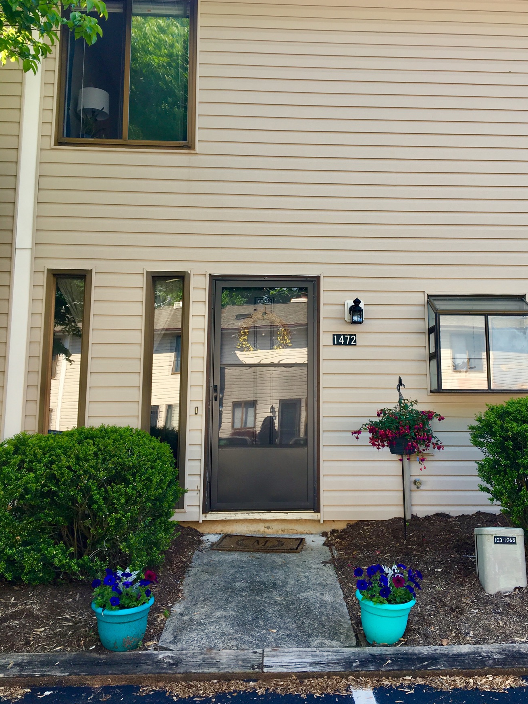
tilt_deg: +9.5
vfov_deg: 53.9
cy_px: 320
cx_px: 307
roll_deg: +0.4
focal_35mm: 34
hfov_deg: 41.7
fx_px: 692
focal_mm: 4.15
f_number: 2.2
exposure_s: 1/159
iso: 25
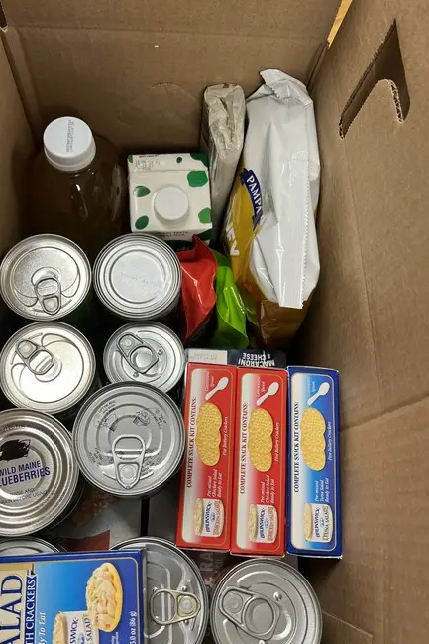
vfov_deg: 61.9
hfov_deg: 43.5
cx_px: 179
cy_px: 337
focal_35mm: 30
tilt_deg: -71.0
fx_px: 536
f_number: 1.5
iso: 100
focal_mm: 5.7
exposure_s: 1/120
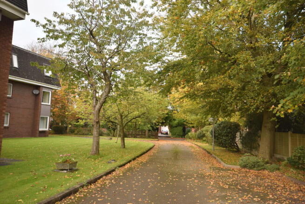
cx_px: 152
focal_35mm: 30
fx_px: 254
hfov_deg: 61.9
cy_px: 102
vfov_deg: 43.6
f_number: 5.6
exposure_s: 1/125
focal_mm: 20
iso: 360
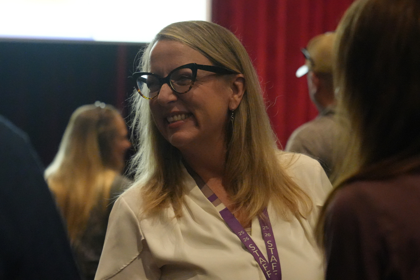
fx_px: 1587
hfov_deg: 15.1
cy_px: 140
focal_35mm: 136
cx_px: 210
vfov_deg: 10.1
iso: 12800
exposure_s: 1/80
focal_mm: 91
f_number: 4.5
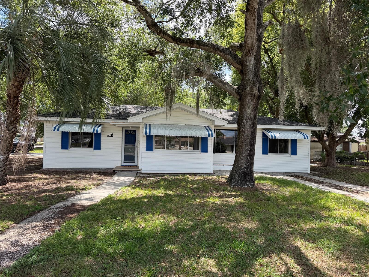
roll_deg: -1.3
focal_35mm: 24
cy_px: 138
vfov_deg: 56.8
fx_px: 256
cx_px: 184
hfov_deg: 71.6
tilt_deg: +1.8
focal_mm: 6.76
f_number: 1.78
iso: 100
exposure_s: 1/1046
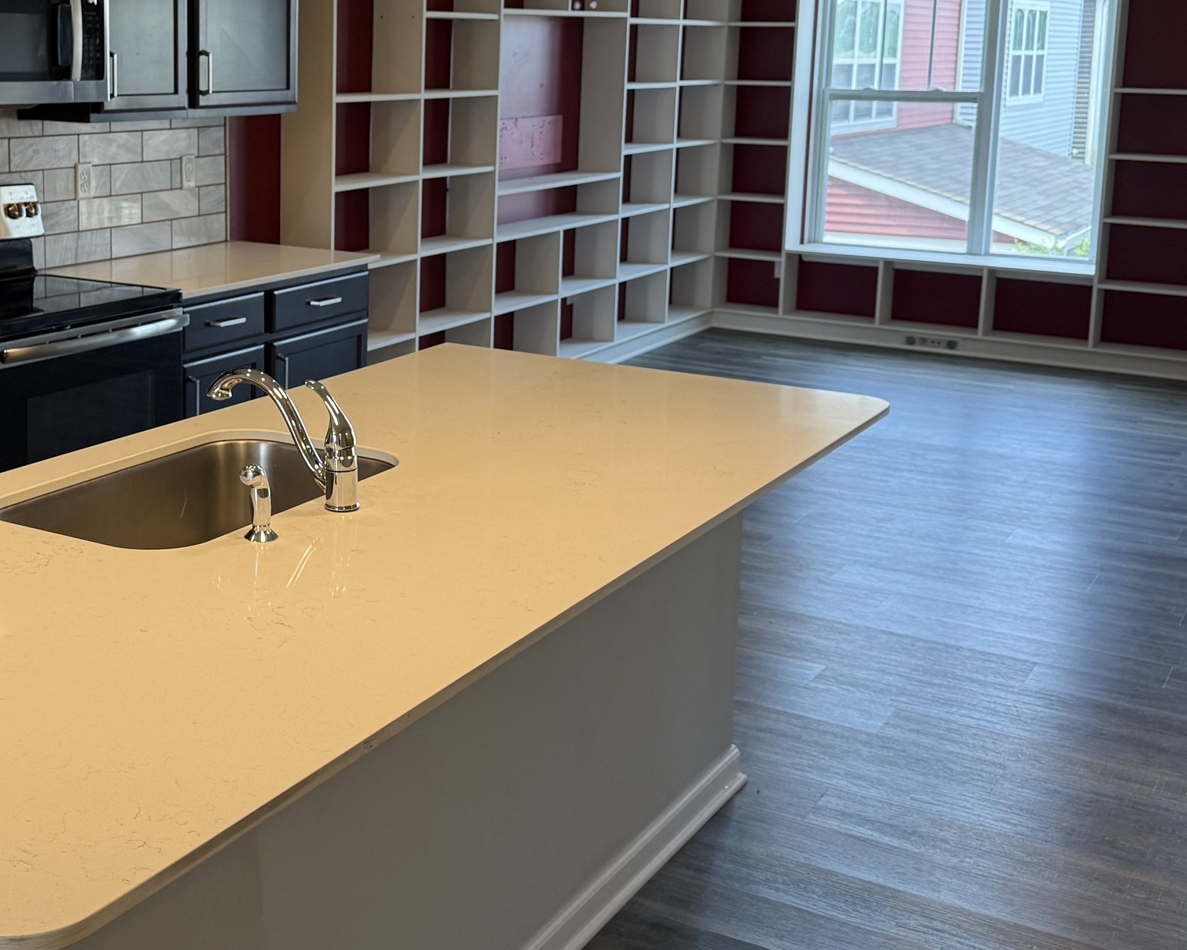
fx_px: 1616
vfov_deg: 32.4
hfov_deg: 39.4
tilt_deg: -8.2
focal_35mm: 46
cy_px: 291
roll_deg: -0.8
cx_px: 326
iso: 125
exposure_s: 1/148
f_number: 1.78
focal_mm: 6.76
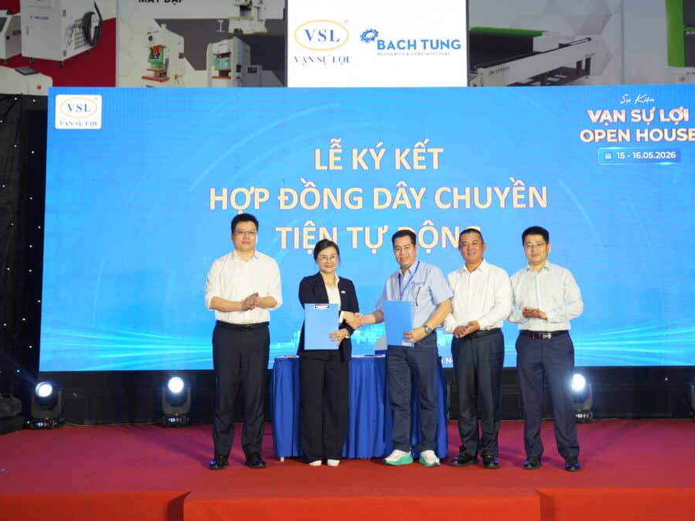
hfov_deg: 44.7
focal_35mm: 42
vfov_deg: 34.3
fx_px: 843
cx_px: 384
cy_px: 260
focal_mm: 38
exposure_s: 1/125
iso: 640
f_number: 4
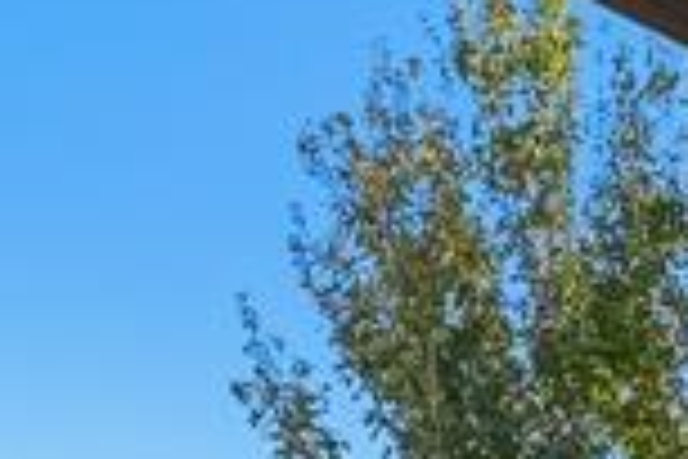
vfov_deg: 12.7
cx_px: 854
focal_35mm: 94
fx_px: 1796
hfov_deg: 20.1
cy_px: 927
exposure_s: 1/250
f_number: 8
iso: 400
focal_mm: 14
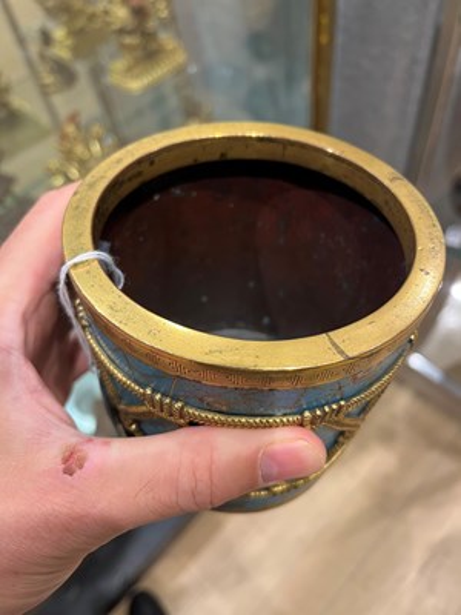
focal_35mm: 26
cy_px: 308
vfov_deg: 67.3
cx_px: 230
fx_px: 462
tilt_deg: -55.8
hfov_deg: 53.1
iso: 125
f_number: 1.6
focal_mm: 5.1
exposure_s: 1/75
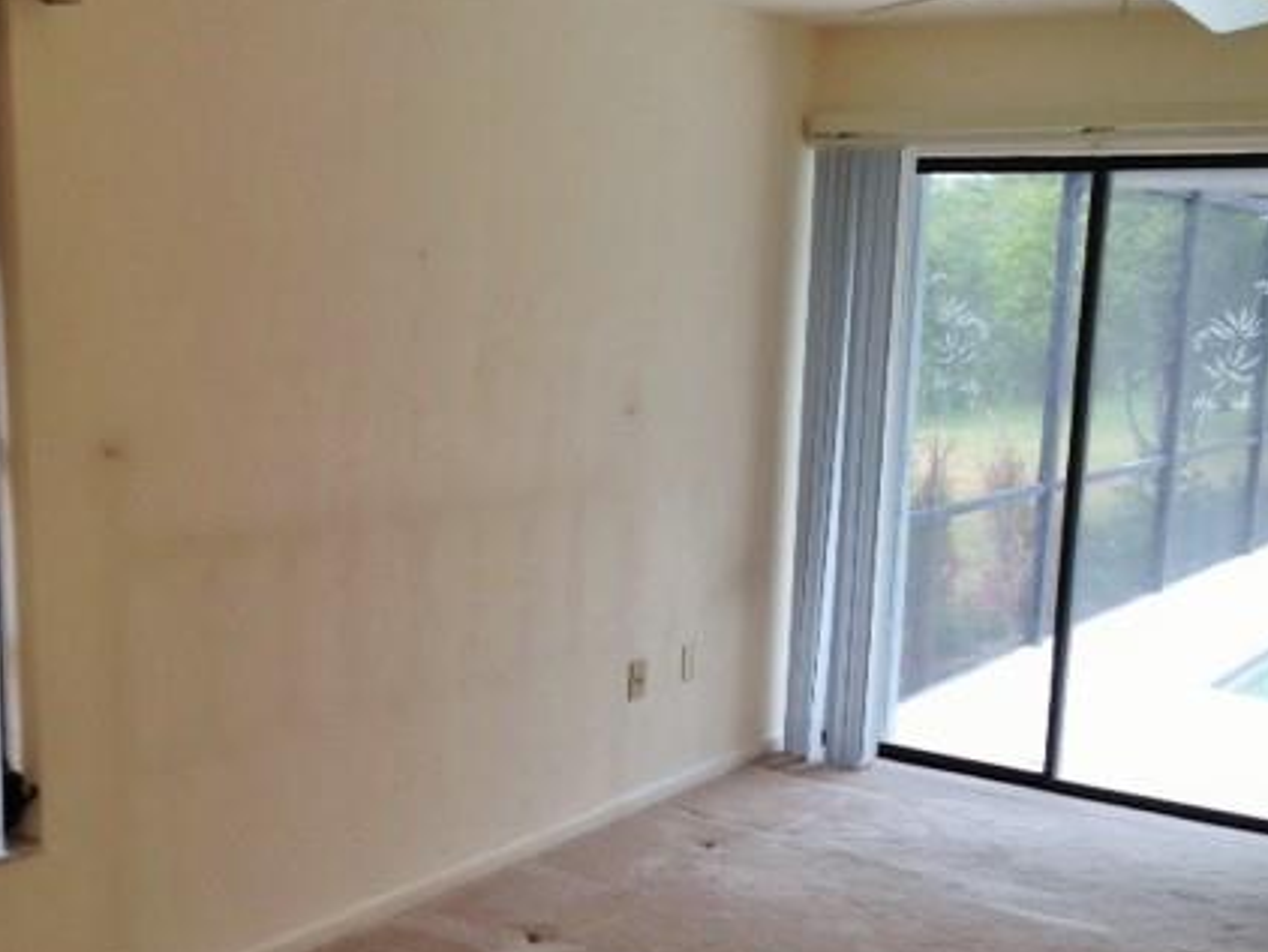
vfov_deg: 29.0
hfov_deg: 38.2
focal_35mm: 50
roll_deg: -1.5
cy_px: 607
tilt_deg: -9.2
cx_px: 610
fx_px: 1833
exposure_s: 1/60
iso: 50
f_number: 2.4
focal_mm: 4.12
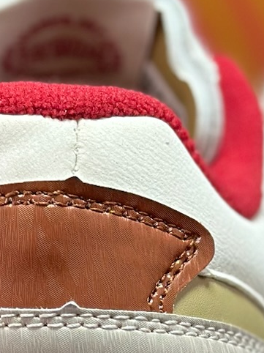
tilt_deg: -56.5
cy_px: 408
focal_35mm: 204
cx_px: 99
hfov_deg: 7.3
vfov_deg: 9.6
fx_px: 2076
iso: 80
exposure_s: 1/823
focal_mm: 6.86
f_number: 1.78
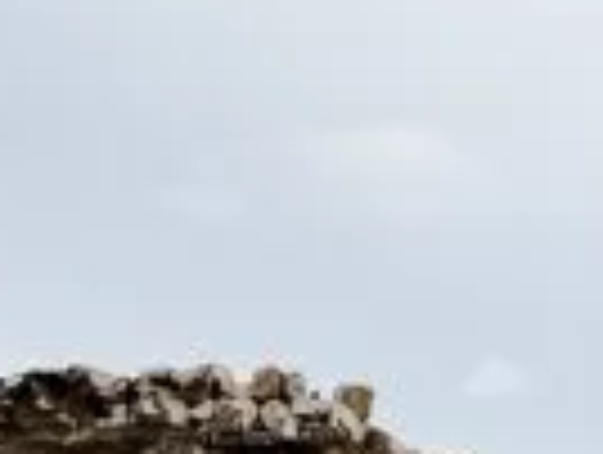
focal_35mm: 197
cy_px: 966
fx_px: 3438
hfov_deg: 9.8
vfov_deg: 7.2
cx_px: 873
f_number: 2.4
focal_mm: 4.12
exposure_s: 1/2008
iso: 50
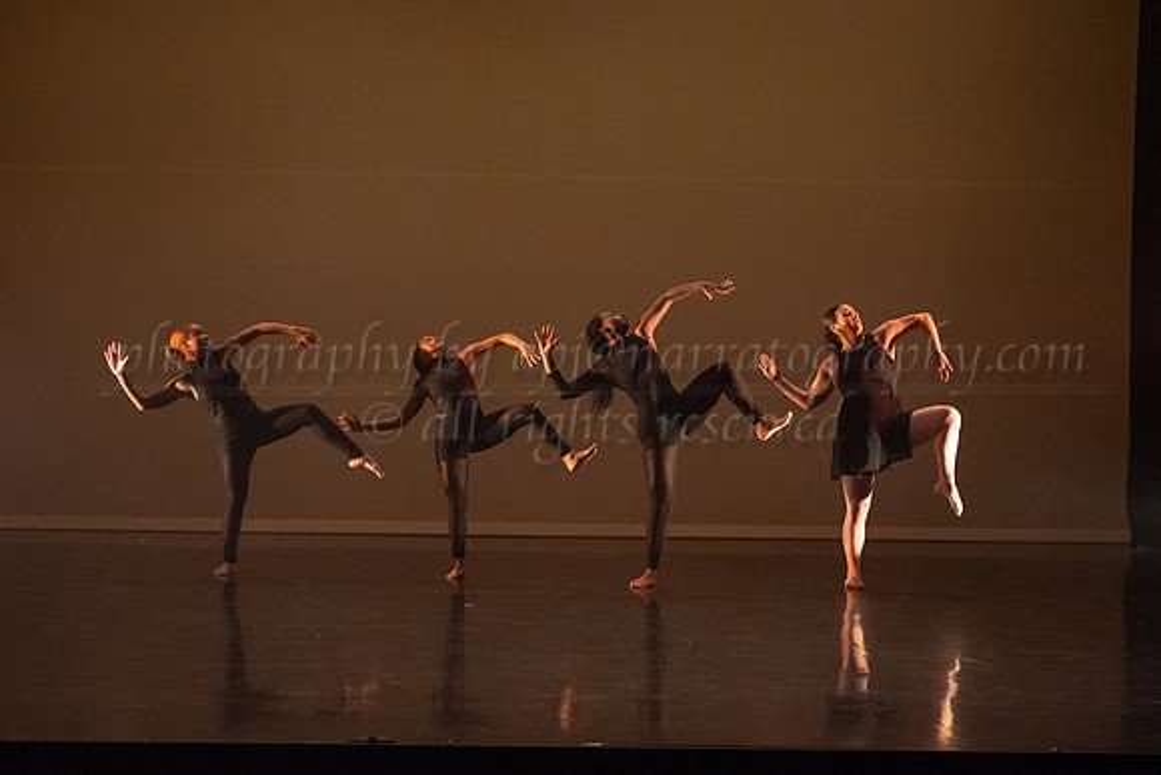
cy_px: 431
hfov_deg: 22.6
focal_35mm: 90
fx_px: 2905
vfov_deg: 15.2
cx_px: 624
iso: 4000
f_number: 3.2
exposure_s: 1/320
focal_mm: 65
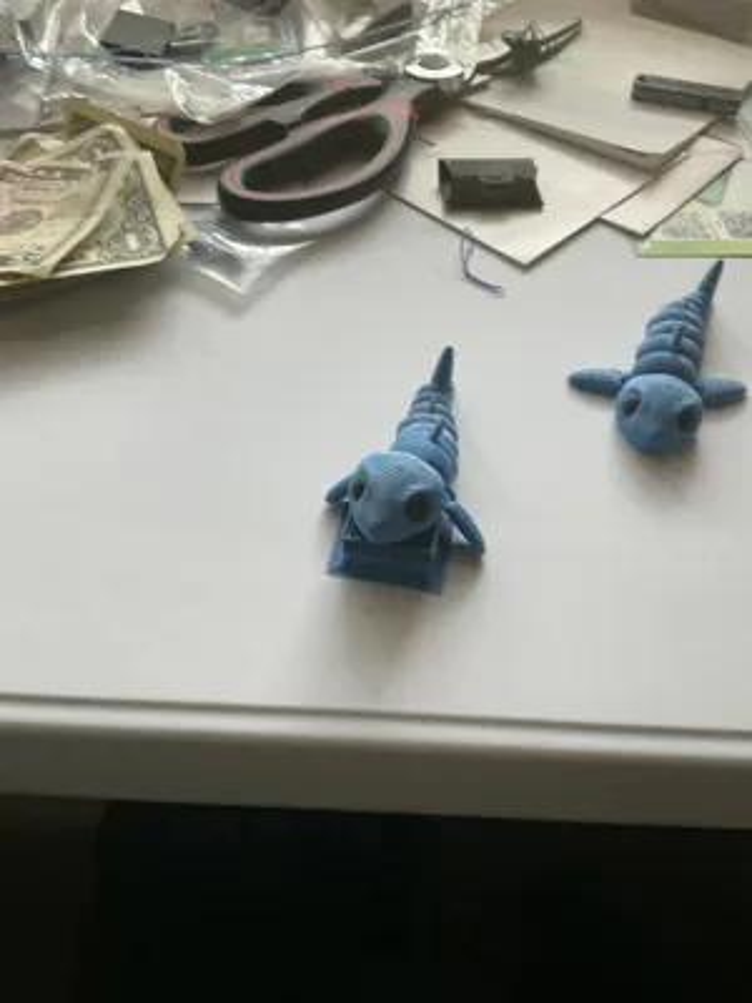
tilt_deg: -48.3
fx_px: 840
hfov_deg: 48.2
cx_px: 376
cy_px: 502
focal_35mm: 29
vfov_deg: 61.7
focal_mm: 3
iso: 200
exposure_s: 1/60
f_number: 1.8
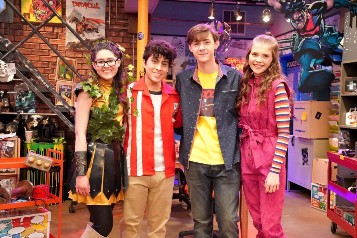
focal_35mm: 46
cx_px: 178
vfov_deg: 29.3
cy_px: 119
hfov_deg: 42.7
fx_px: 456
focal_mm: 46
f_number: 5.6
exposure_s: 1/200
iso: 12800
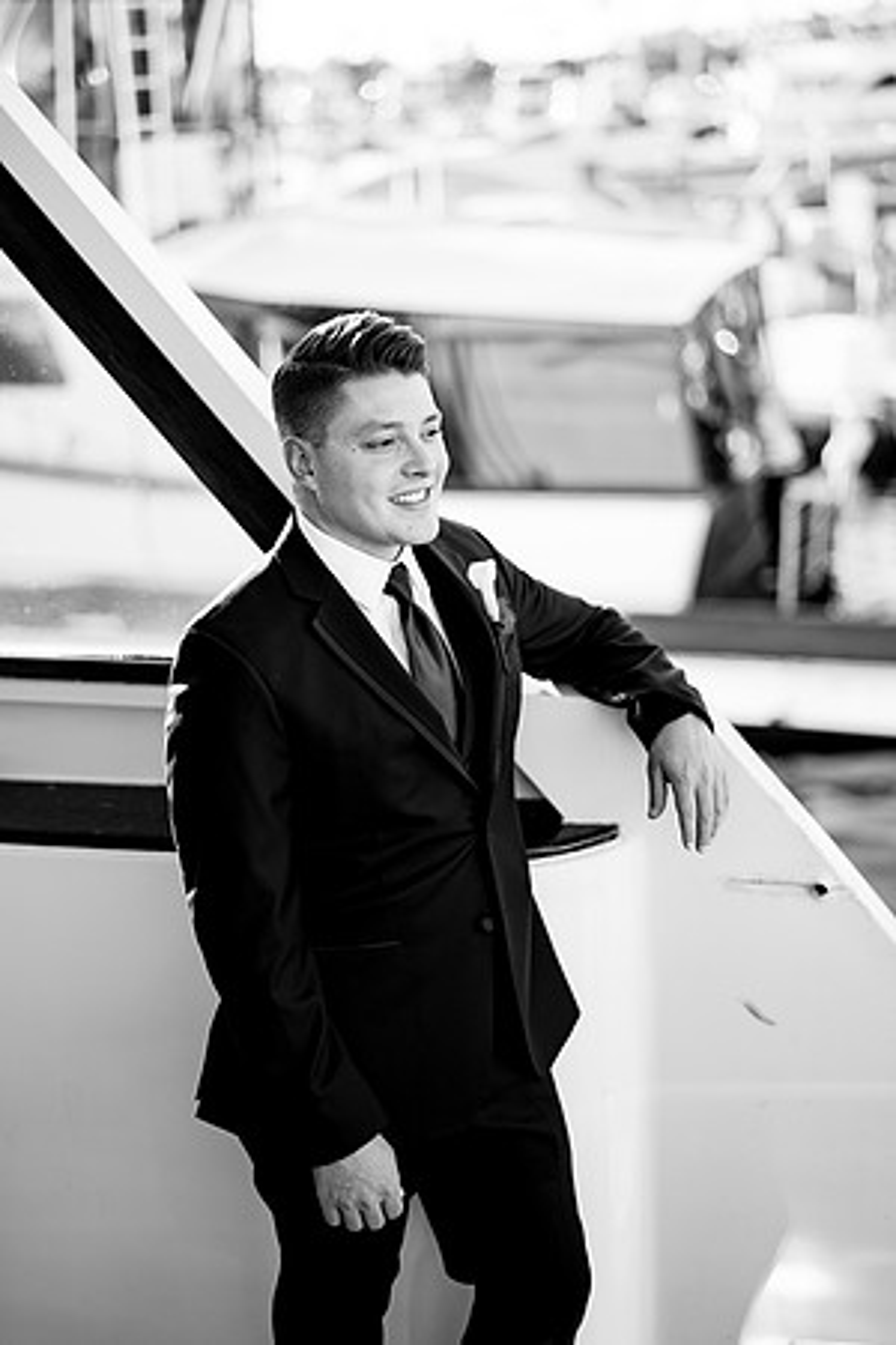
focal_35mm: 50
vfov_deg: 39.6
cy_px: 672
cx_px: 448
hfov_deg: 27.0
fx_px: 1867
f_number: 1.4
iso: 160
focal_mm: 50
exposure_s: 1/1250
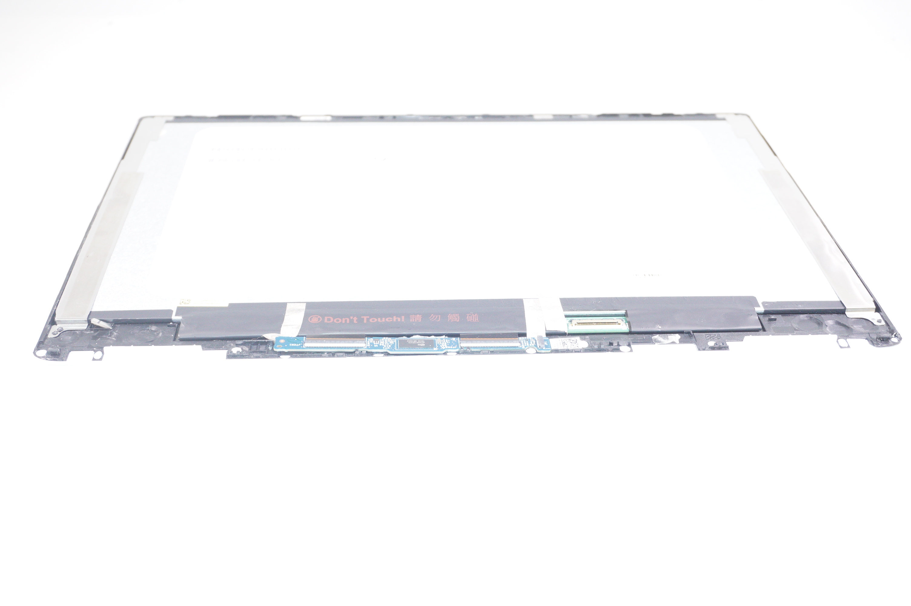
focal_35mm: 42
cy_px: 303
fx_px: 1062
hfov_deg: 46.4
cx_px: 456
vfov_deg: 31.8
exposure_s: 1/160
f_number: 5.6
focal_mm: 28
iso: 1000
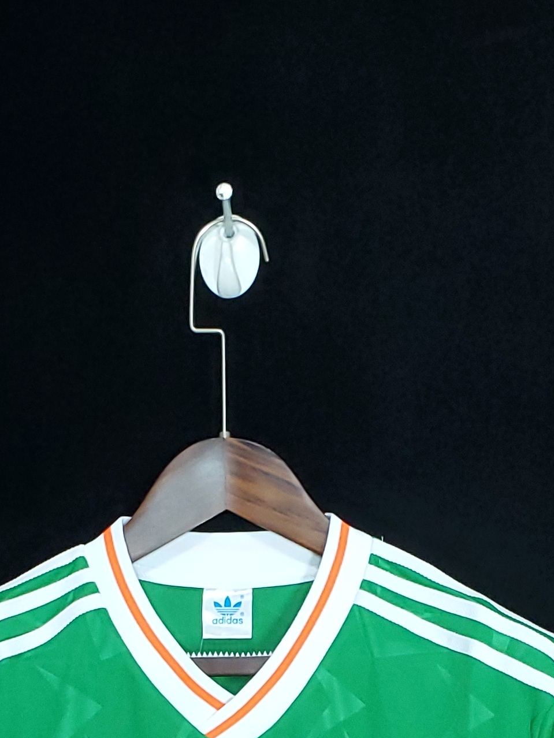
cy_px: 923
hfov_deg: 18.0
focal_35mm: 82
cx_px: 245
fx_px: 1749
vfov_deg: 21.8
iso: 200
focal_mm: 4.3
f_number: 2.4
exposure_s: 1/15
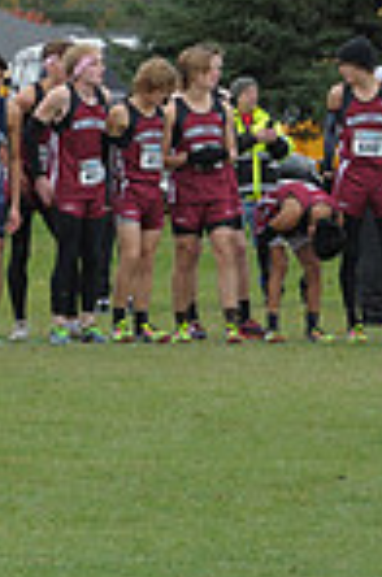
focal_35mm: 786
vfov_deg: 2.6
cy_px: 136
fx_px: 12568
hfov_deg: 1.7
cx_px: -651
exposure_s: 1/800
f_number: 6.3
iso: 1000
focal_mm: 200
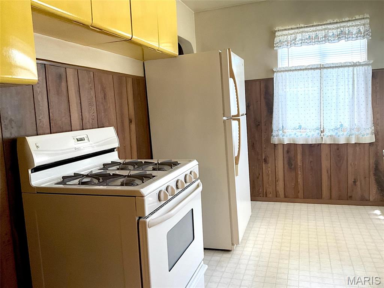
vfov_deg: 48.2
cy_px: 144
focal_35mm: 29
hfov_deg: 61.7
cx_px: 192
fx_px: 322
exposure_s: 1/60
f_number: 1.8
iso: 100
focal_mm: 3
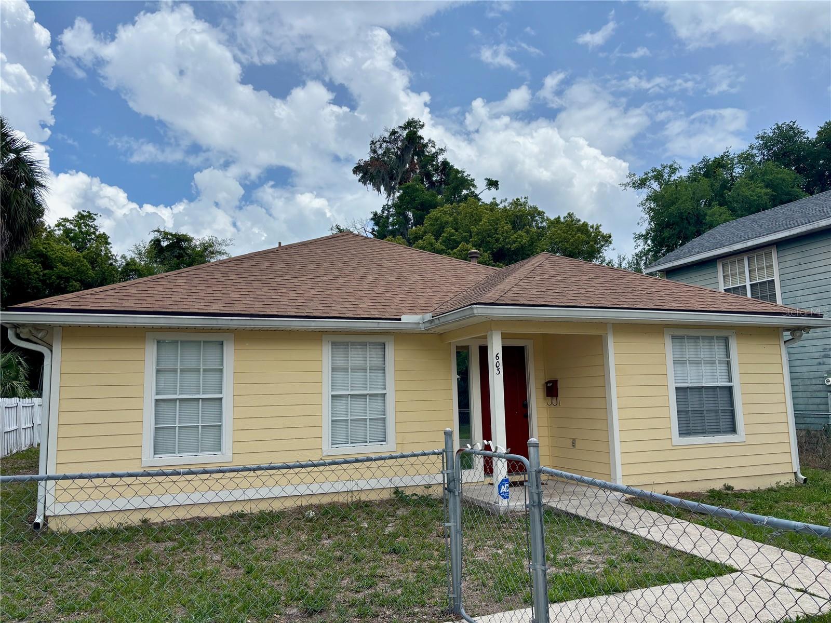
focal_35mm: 26
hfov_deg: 67.3
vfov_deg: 53.1
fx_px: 624
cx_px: 416
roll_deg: +1.5
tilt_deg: +7.7
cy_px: 312
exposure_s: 1/4082
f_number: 1.6
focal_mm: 5.96
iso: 50
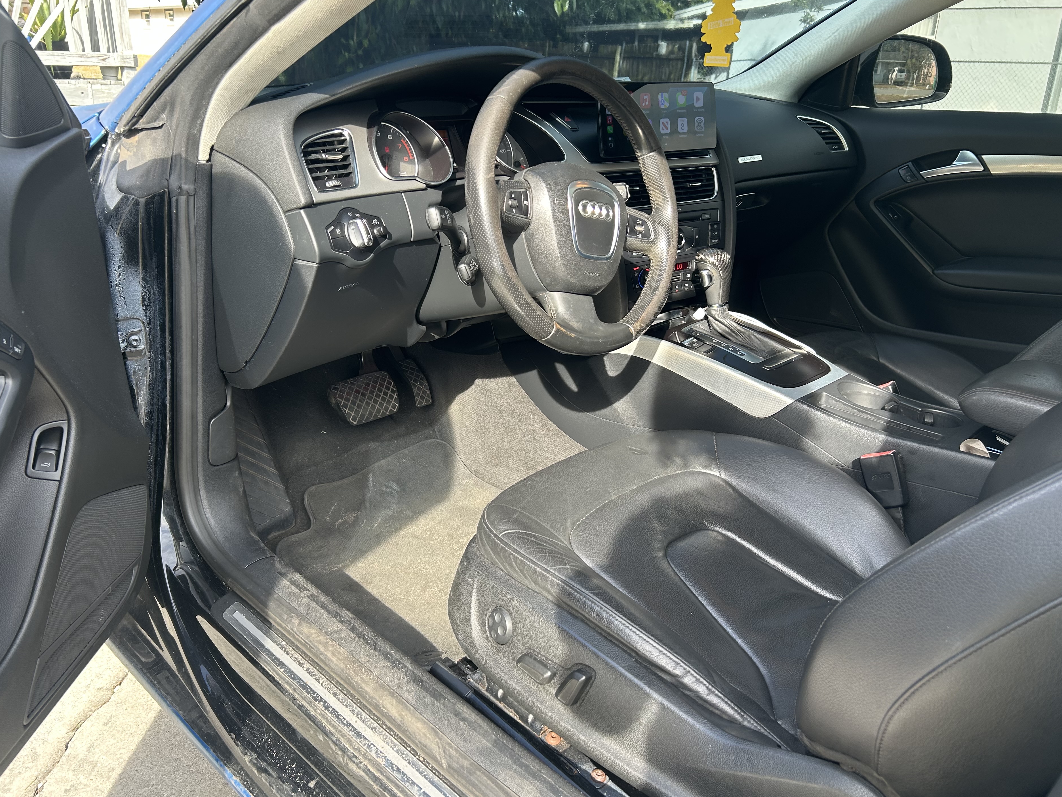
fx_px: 859
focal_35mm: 28
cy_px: 421
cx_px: 516
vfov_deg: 49.7
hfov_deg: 63.4
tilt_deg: -21.5
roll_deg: -1.4
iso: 40
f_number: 1.5
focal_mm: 5.7
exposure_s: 1/181
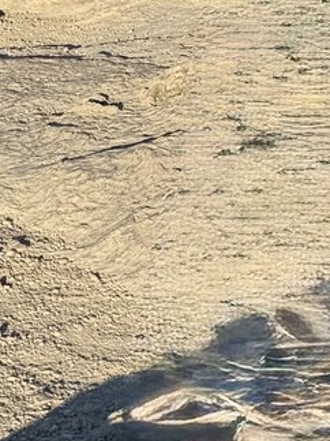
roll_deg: -0.9
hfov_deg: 12.2
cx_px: 361
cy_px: -620
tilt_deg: +4.6
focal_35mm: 119
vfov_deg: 12.7
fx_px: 1514
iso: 80
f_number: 1.78
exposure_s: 1/5319
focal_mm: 6.76
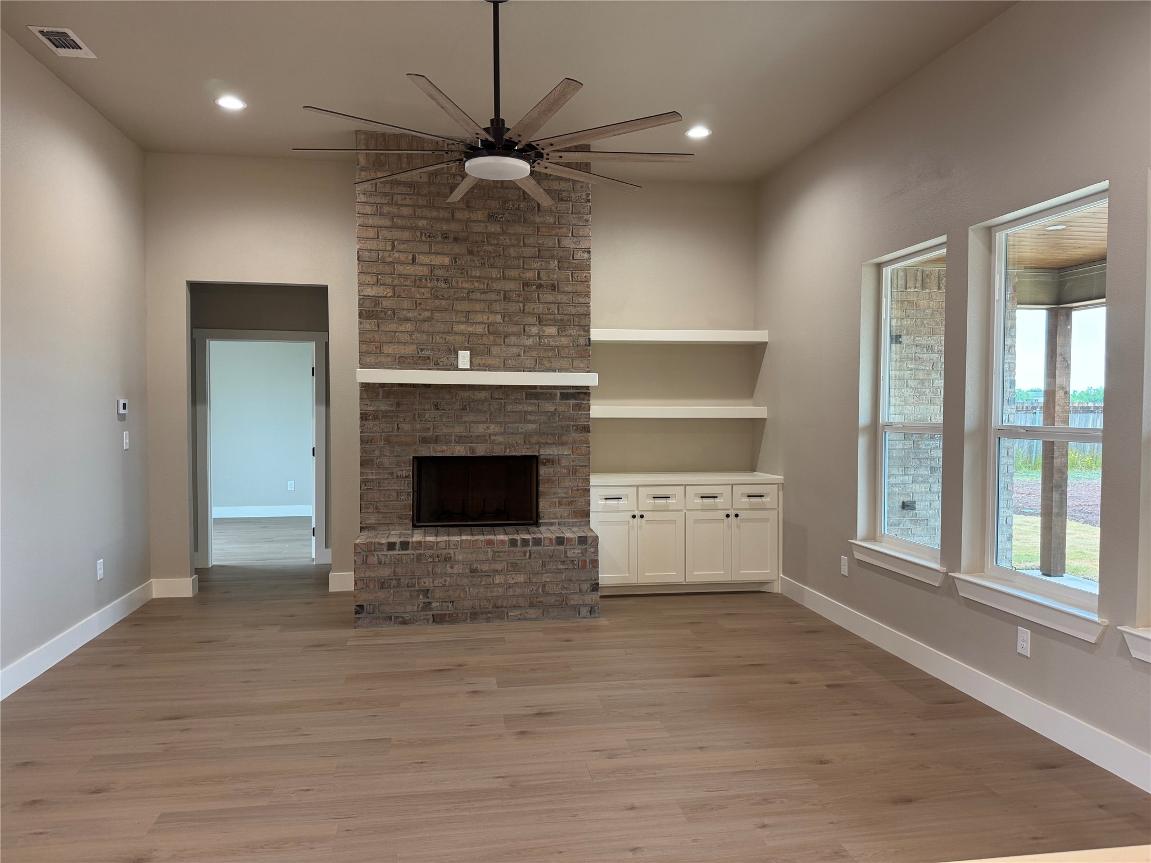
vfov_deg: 56.8
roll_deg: +0.0
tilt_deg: -2.9
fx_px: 798
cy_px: 432
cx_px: 576
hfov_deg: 71.6
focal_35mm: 24
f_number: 1.78
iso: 160
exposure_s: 1/60
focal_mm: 6.76
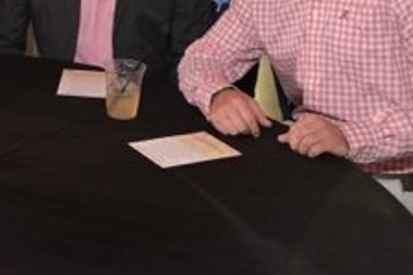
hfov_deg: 23.2
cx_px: 70
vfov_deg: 15.3
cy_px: -51
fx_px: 989
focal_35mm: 86
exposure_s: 1/125
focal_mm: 34.5
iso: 1600
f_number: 4
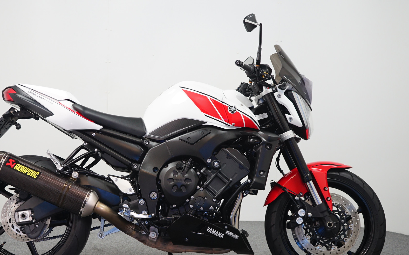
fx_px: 803
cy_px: 149
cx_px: 173
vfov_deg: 18.1
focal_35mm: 72
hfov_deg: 28.6
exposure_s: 1/60
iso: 800
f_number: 5
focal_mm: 58
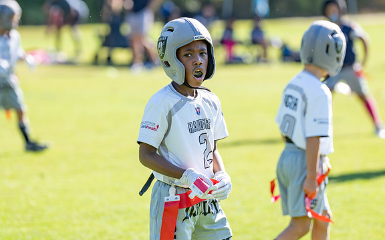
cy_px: 103
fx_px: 2172
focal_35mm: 207
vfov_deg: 6.3
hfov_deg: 10.1
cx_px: 190
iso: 250
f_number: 2.8
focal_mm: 134
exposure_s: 1/2000
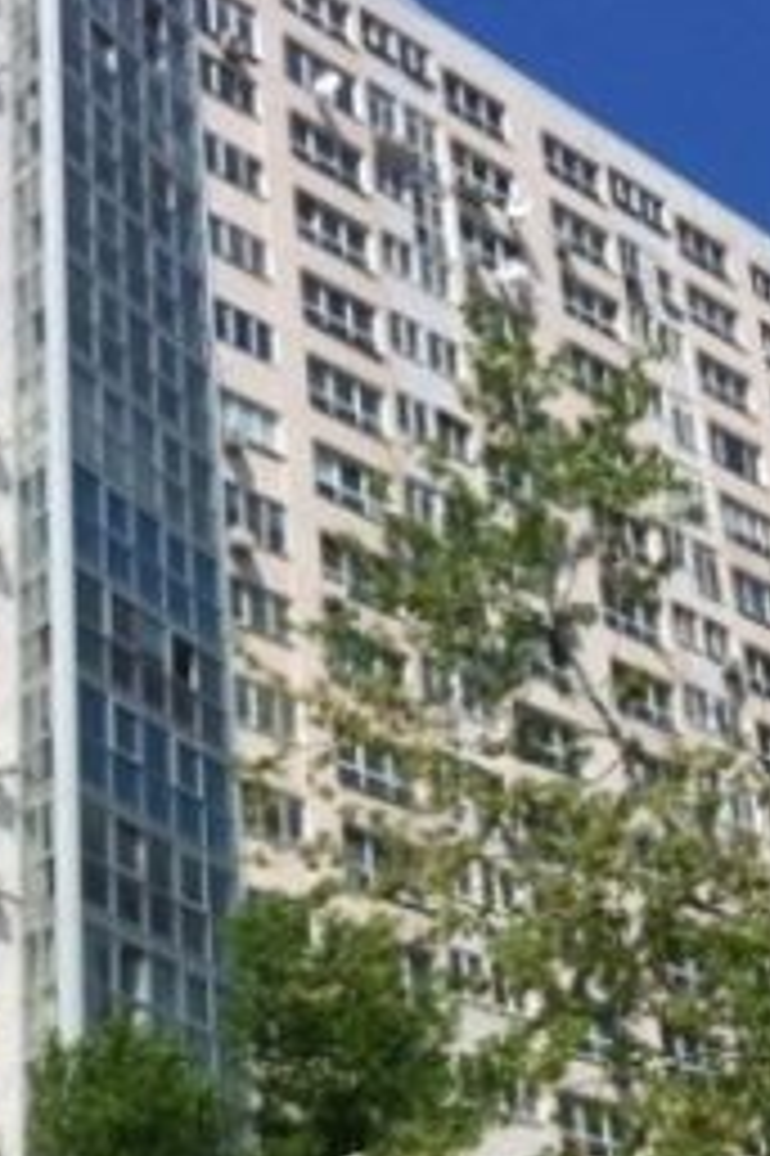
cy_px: 909
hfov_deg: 18.8
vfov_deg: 27.6
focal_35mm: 72
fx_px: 2313
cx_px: 207
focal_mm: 3.85
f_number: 2.8
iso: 80
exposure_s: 1/2514
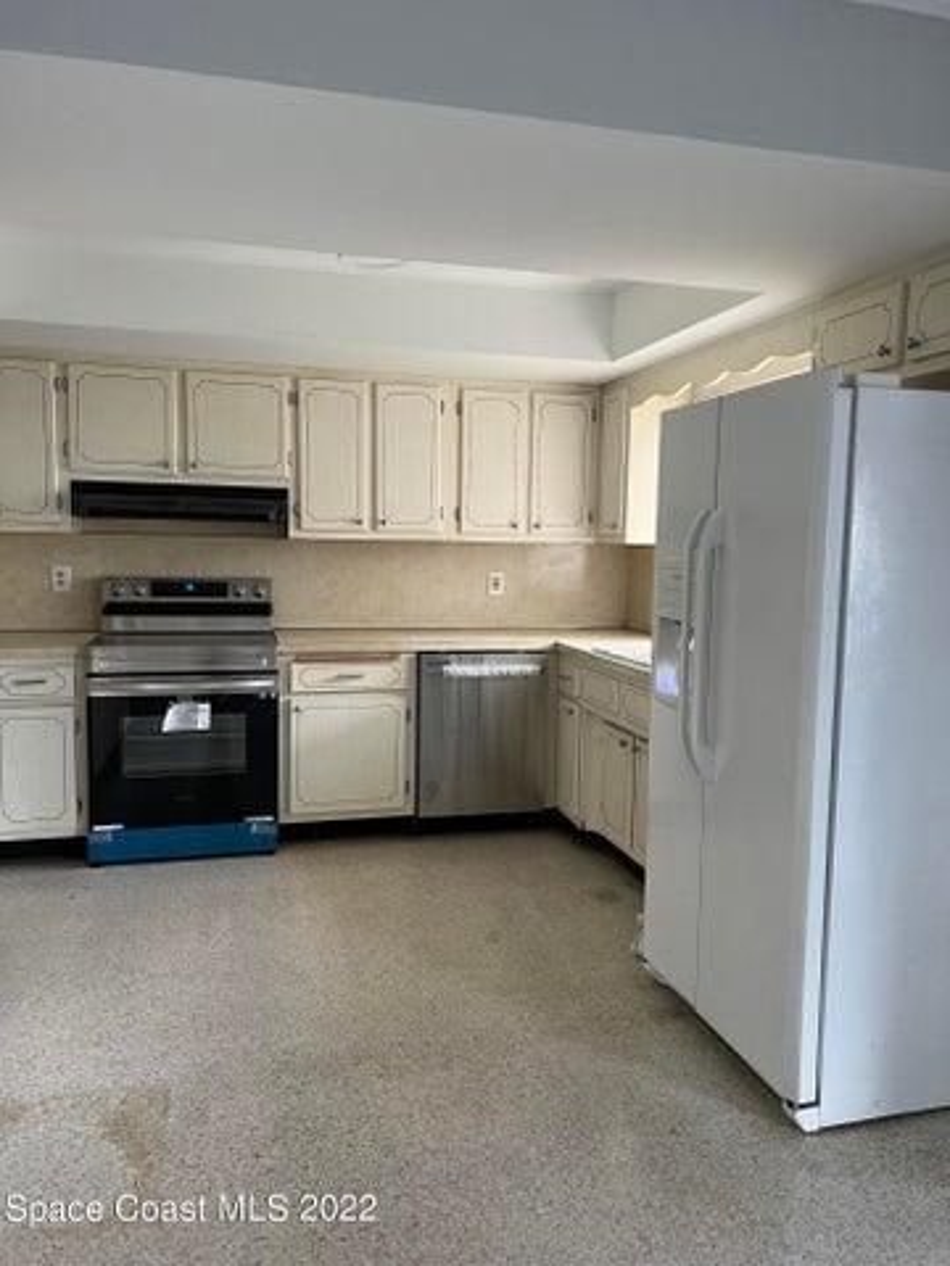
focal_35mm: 26
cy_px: 633
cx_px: 475
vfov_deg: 67.3
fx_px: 951
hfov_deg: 53.1
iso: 125
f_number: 1.5
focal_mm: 5.7
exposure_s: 1/66
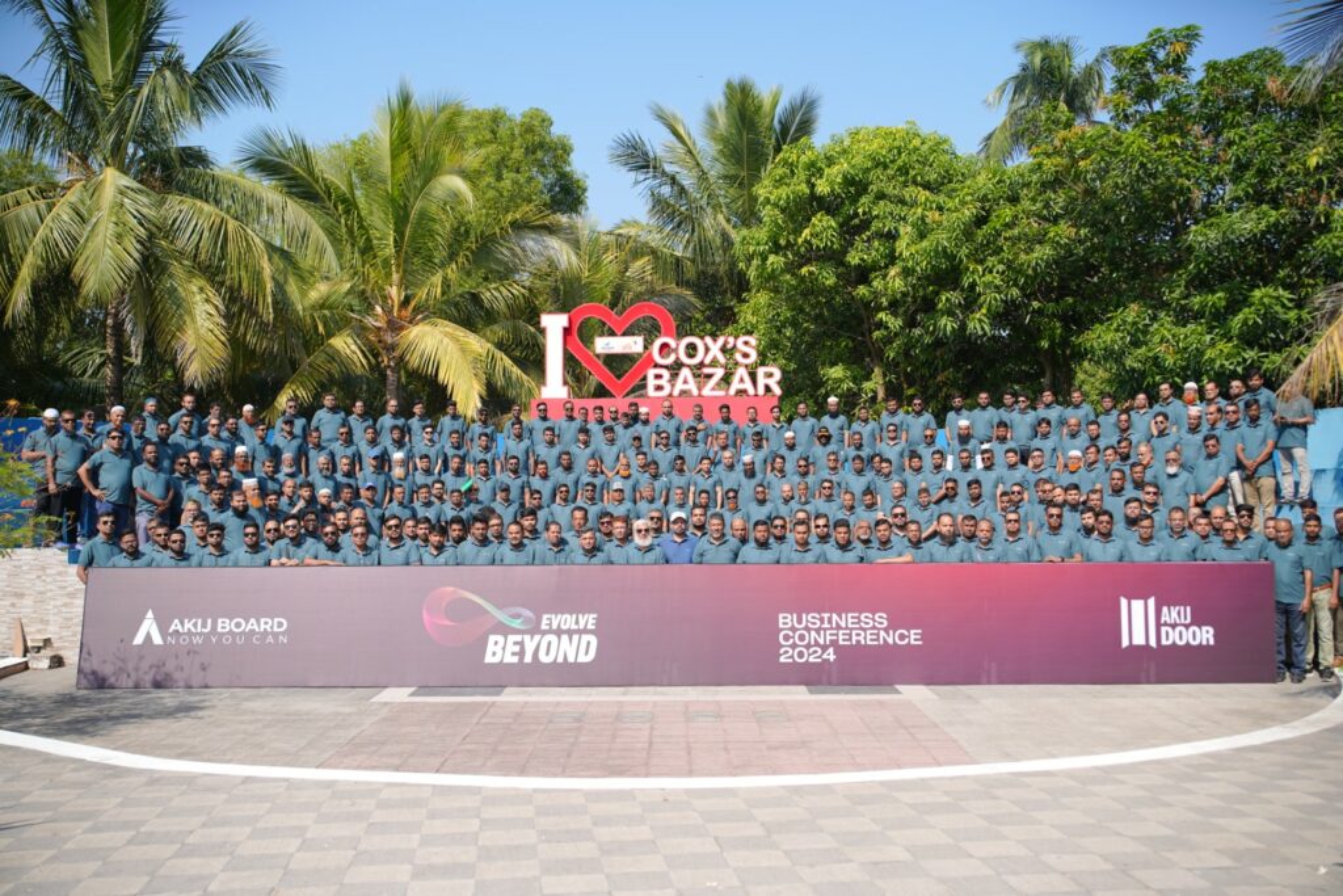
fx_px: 1306
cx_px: 672
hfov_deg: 54.4
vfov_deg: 37.9
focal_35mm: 35
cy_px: 448
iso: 160
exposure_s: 1/2500
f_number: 2.8
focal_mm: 35
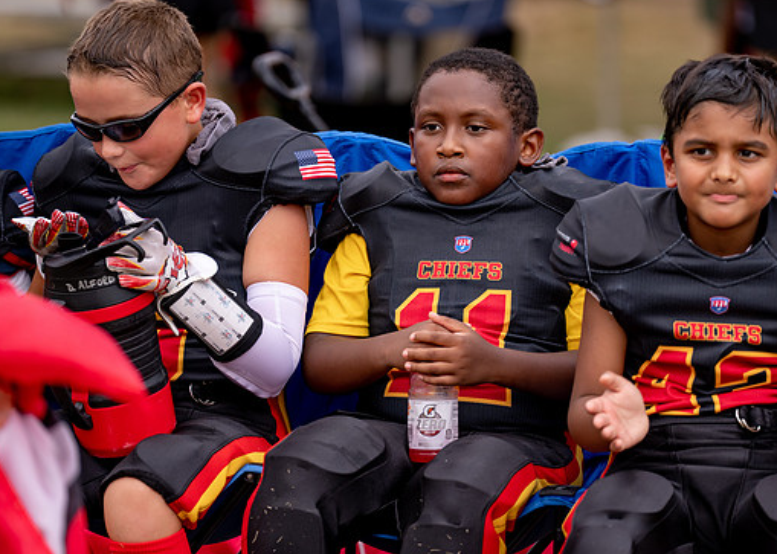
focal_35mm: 243
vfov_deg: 5.9
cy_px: 247
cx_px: 437
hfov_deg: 8.3
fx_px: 5360
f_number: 2.8
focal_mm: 200
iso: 100
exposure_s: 1/1600
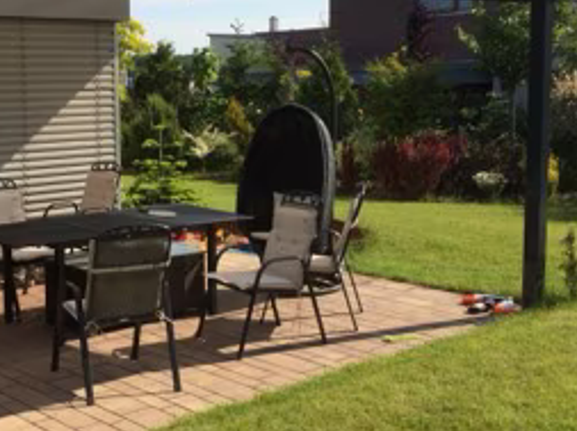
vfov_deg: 25.6
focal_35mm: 57
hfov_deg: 33.1
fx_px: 949
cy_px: 189
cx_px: 139
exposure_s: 1/2053
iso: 40
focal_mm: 4.12
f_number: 2.2
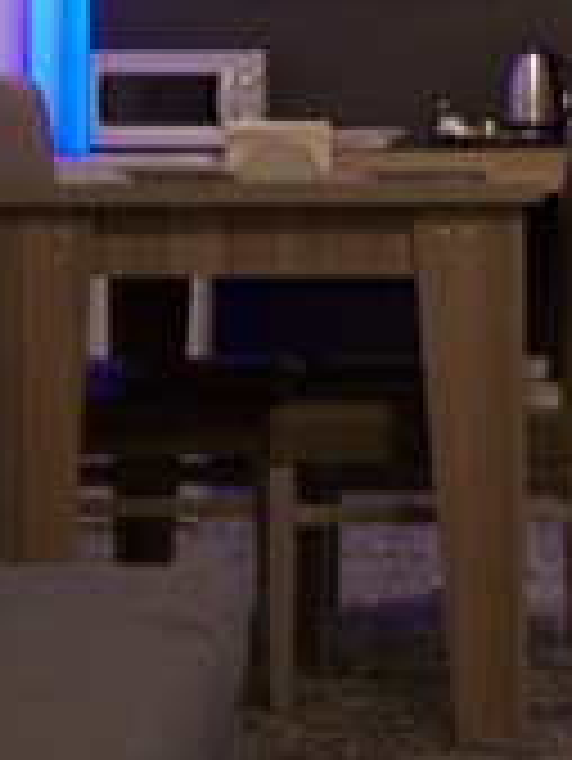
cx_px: 637
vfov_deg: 16.7
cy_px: 58
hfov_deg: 12.6
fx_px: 2553
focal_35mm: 116
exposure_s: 1/8
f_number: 2.8
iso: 140
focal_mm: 6.3
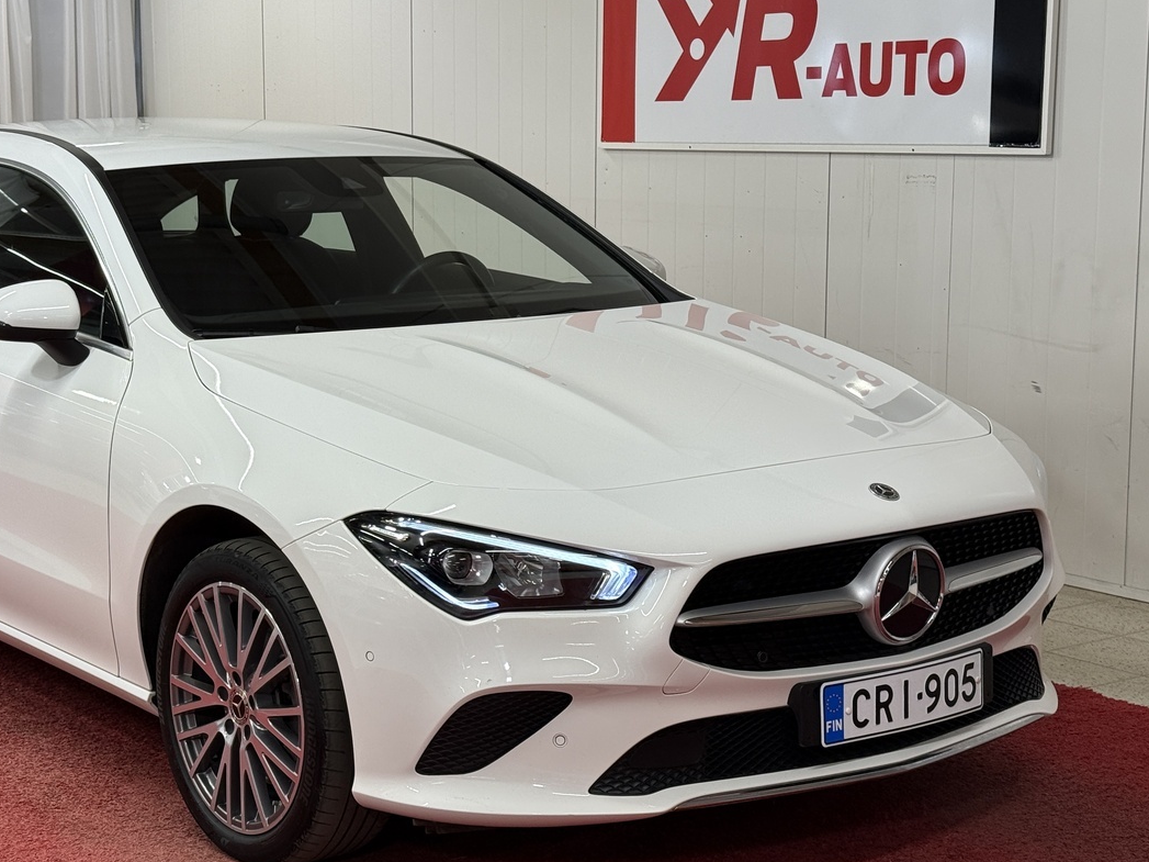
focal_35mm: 66
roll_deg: +0.4
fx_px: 2190
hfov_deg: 29.2
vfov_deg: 22.2
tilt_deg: -8.0
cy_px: 428
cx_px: 372
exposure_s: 1/111
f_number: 1.78
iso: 100
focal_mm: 6.76
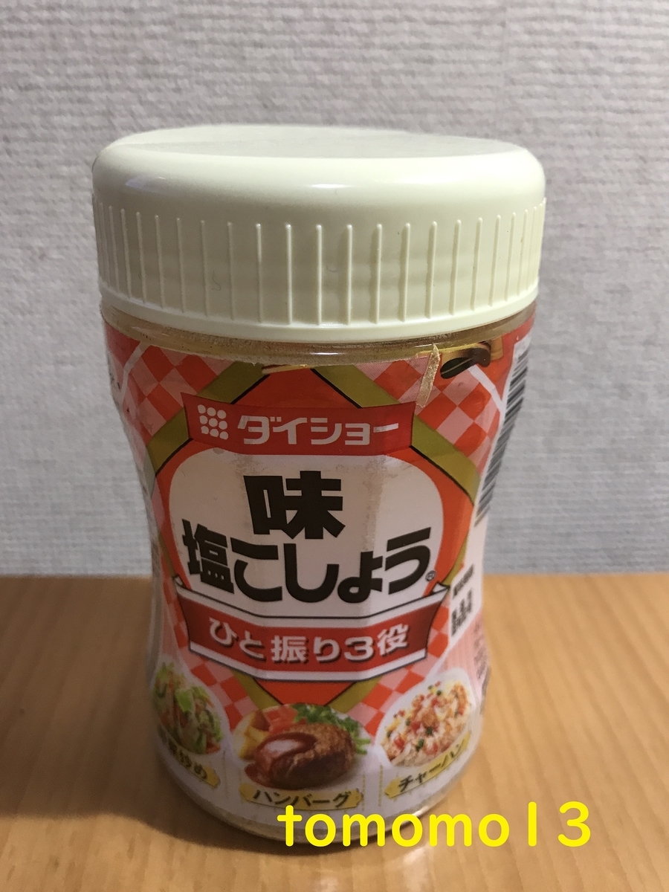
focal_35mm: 28
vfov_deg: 63.4
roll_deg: -0.7
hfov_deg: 49.7
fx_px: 722
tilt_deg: -23.4
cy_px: 446
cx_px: 334
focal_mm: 3.99
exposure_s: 1/20
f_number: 1.8
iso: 40
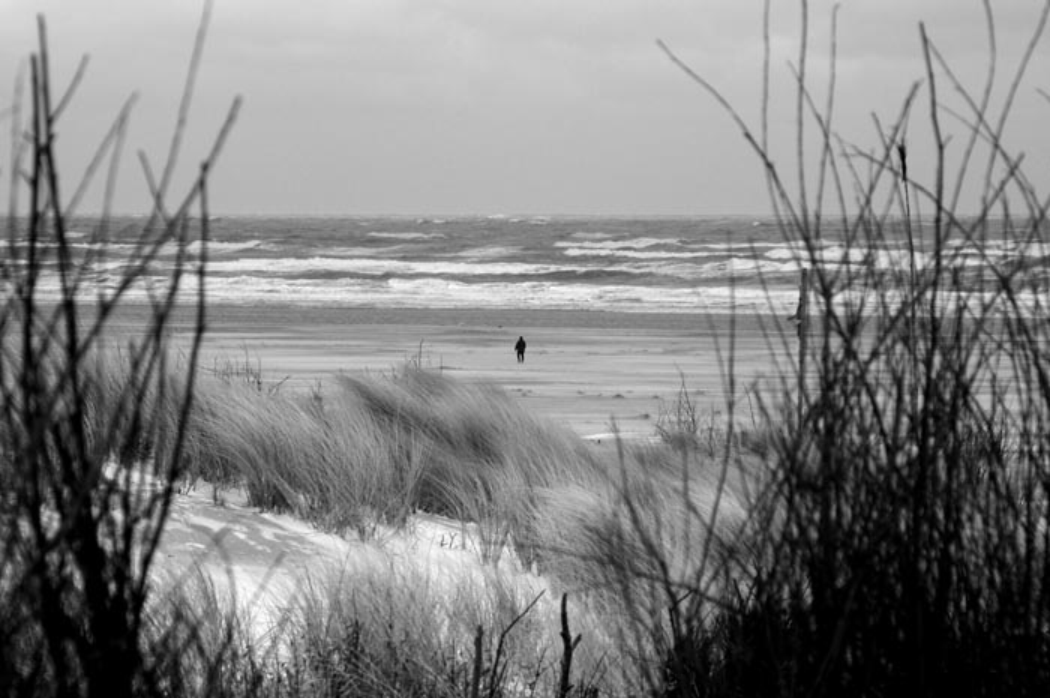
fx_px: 4137
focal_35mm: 142
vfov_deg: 9.6
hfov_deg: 14.5
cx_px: 525
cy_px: 349
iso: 400
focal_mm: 95
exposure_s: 1/125
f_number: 10
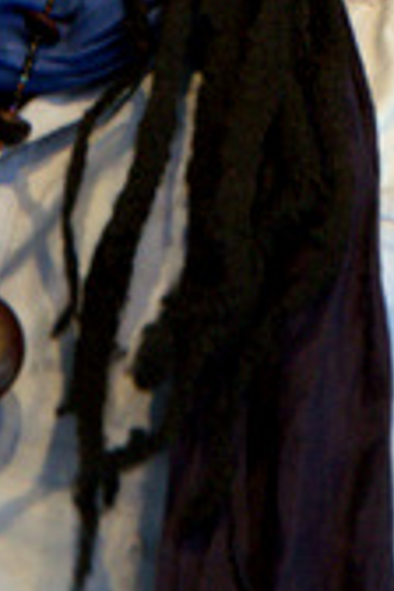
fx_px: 7915
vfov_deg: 4.2
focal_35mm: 482
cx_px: 179
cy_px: -436
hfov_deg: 2.9
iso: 2500
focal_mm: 75
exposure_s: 1/125
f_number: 5.3
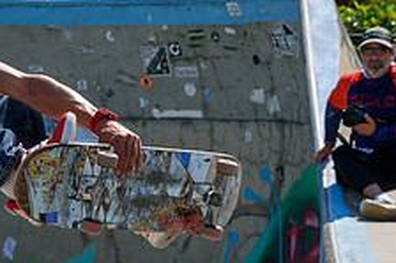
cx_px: 30
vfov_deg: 5.0
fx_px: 2990
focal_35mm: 272
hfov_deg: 7.6
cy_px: 253
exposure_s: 1/800
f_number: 7.1
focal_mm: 70
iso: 200
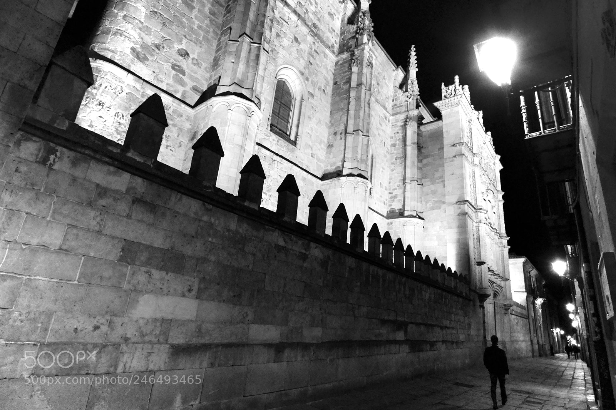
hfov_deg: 95.0
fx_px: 282
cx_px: 308
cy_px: 205
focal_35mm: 16
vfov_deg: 72.0
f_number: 5
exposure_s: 1/50
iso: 3200
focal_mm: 11
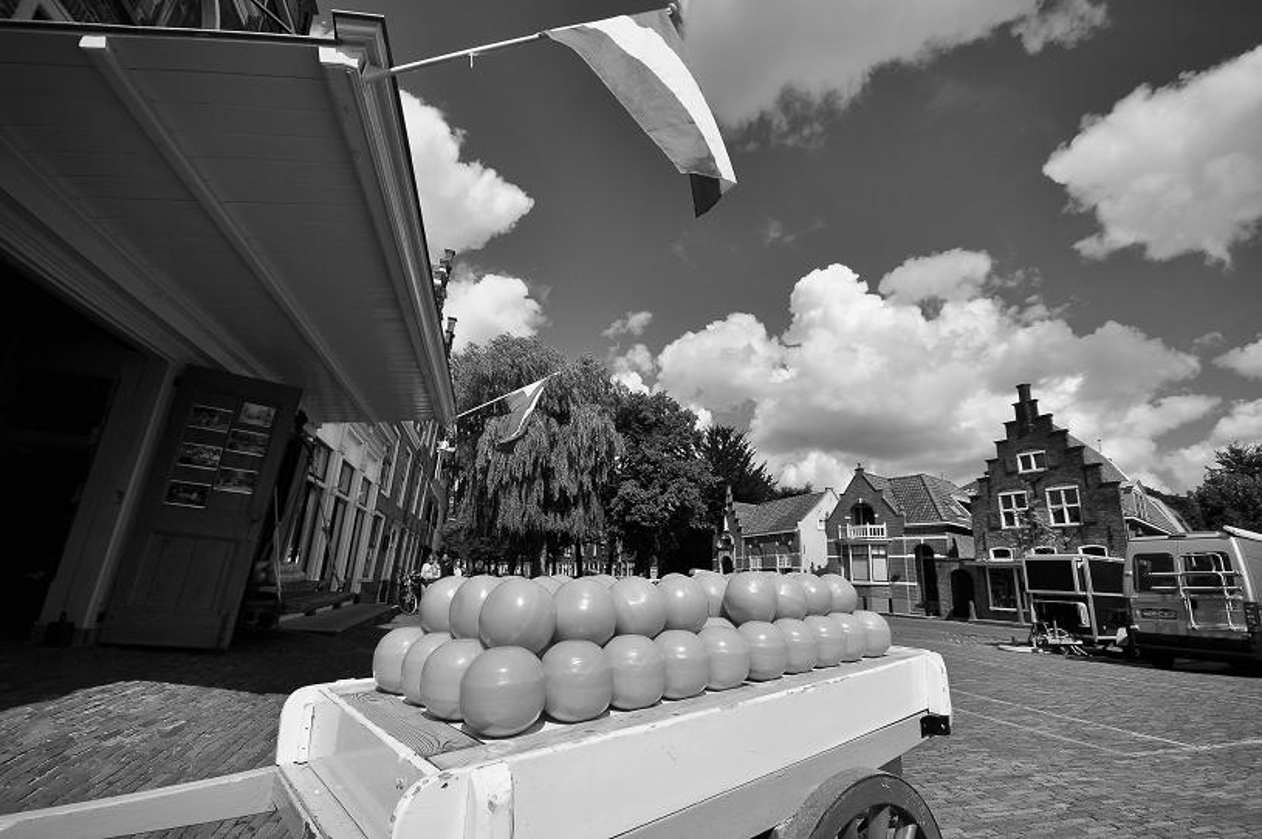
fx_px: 525
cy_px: 420
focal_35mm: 15
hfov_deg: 100.4
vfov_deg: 77.2
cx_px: 631
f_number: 8
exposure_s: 1/2000
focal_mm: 10
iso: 200
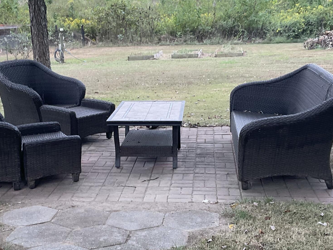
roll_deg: +0.4
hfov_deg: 32.7
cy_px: 156
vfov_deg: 24.7
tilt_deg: -13.6
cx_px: 148
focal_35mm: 59
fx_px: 568
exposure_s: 1/120
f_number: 1.8
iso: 50
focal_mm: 3
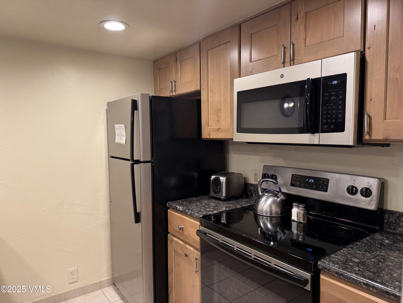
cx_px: 202
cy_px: 152
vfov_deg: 56.8
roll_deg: +0.2
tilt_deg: -4.2
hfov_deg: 71.6
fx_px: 279
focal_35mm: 24
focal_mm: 6.76
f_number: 1.78
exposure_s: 1/120
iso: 200
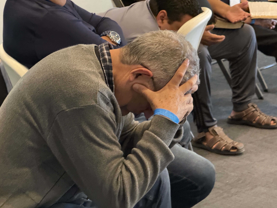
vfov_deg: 11.3
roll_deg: -1.6
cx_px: 142
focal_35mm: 131
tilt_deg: -12.5
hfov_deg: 15.1
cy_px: 105
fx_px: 1048
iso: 1250
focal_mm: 15.66
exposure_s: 1/40
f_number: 2.8
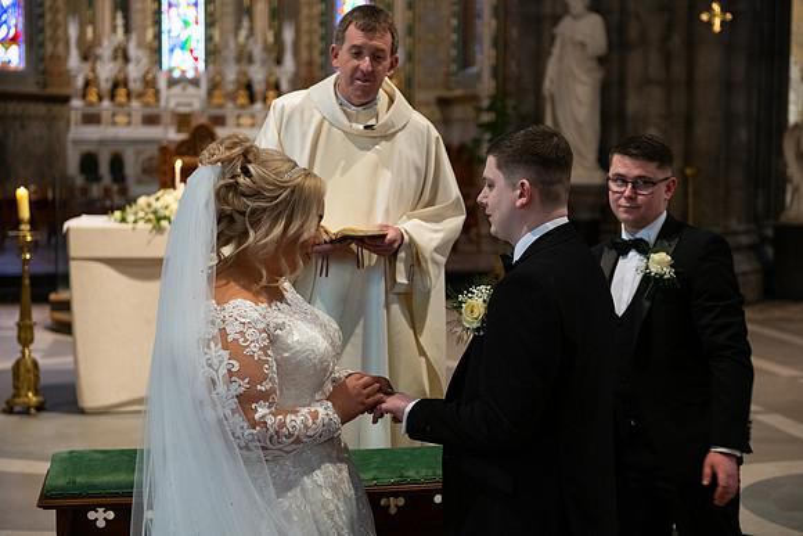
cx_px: 402
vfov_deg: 20.6
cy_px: 268
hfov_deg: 30.5
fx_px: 1472
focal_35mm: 66
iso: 1250
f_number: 3.5
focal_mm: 66
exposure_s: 1/160
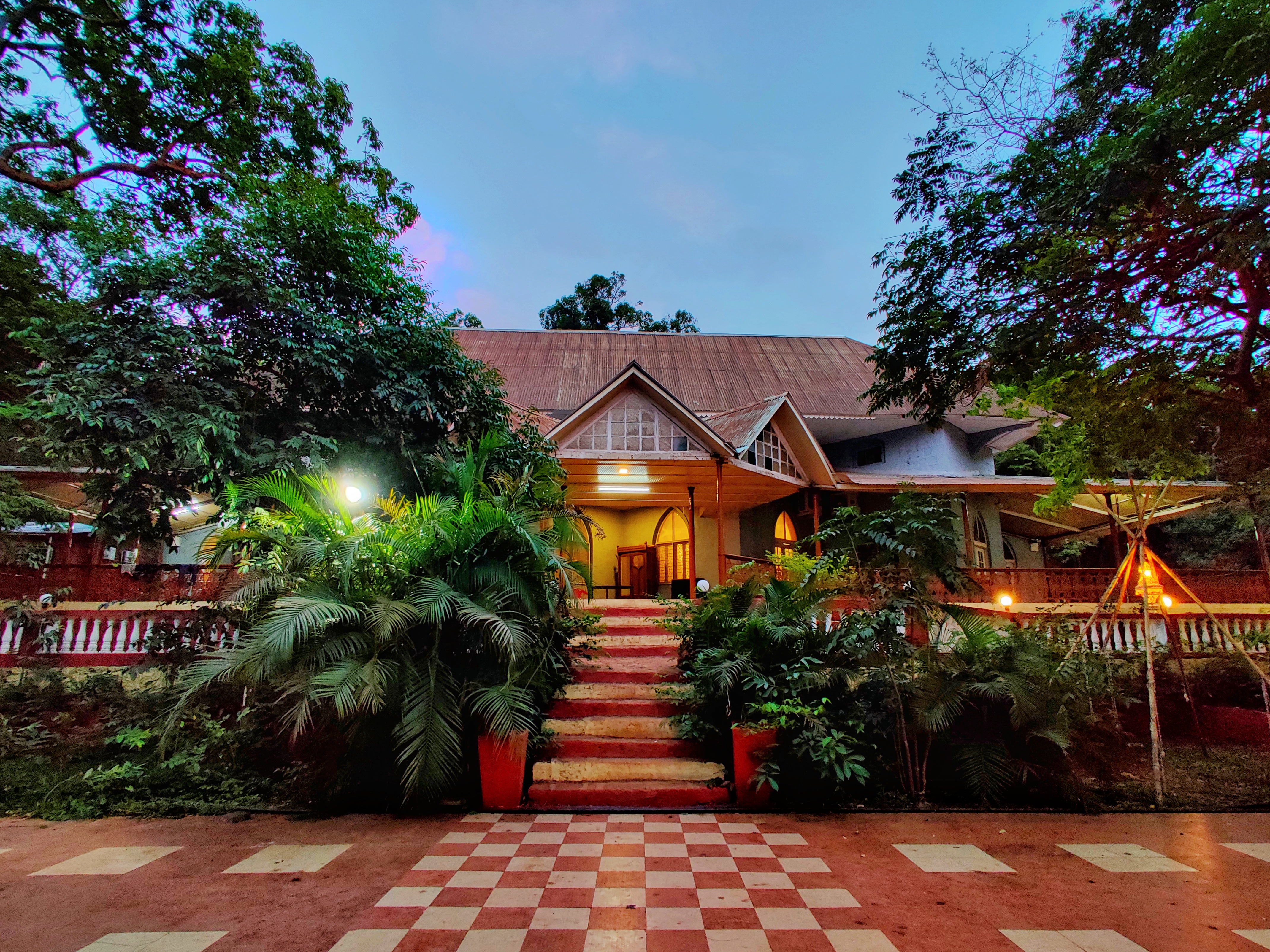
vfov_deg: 85.6
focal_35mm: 14
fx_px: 514
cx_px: 636
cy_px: 504
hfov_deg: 102.1
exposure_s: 1/33
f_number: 2.2
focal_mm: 2.25
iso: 160
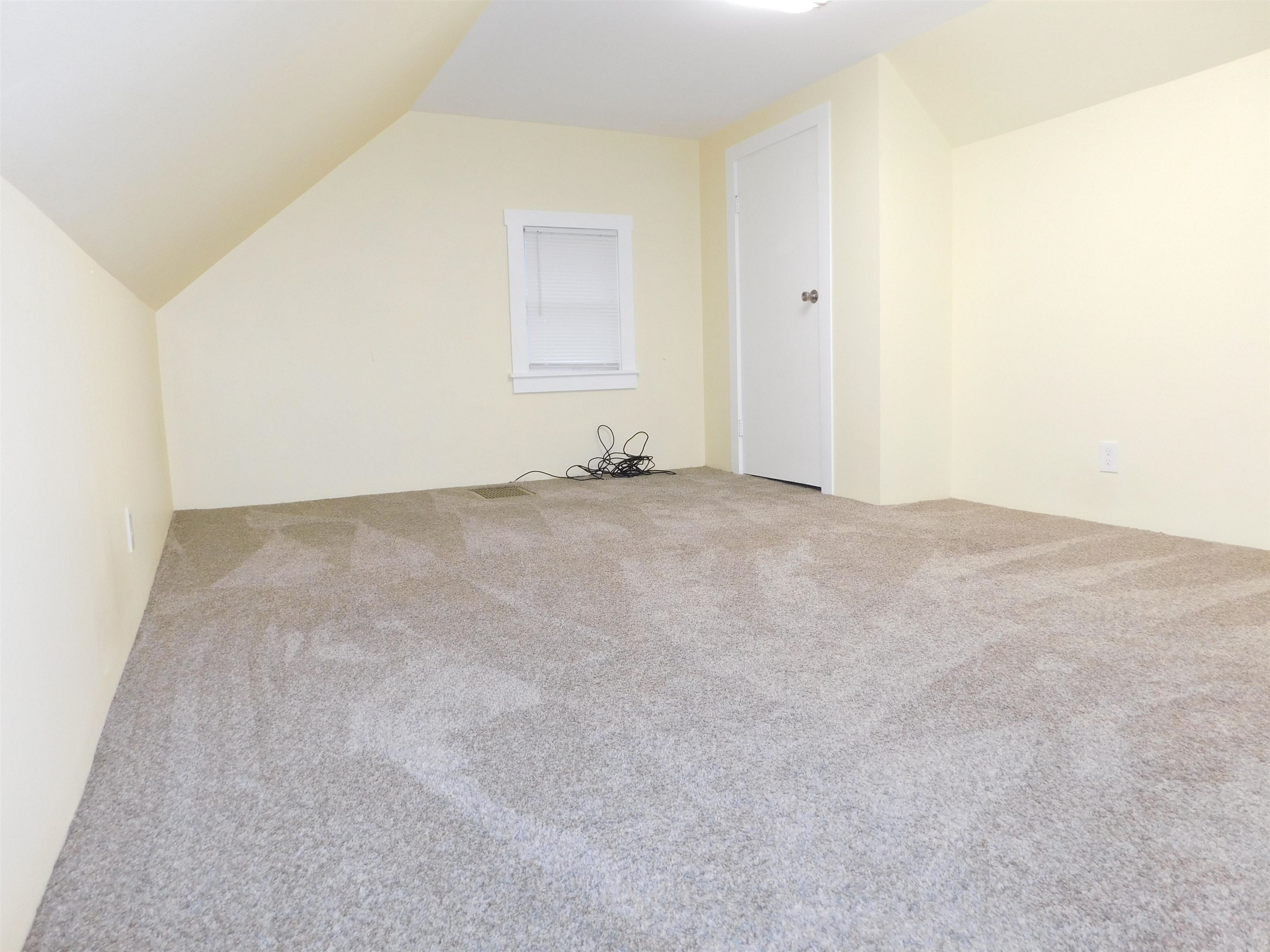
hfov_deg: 73.9
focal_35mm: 23
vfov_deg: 58.9
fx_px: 844
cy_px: 476
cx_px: 635
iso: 160
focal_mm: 4
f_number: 3
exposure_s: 1/30
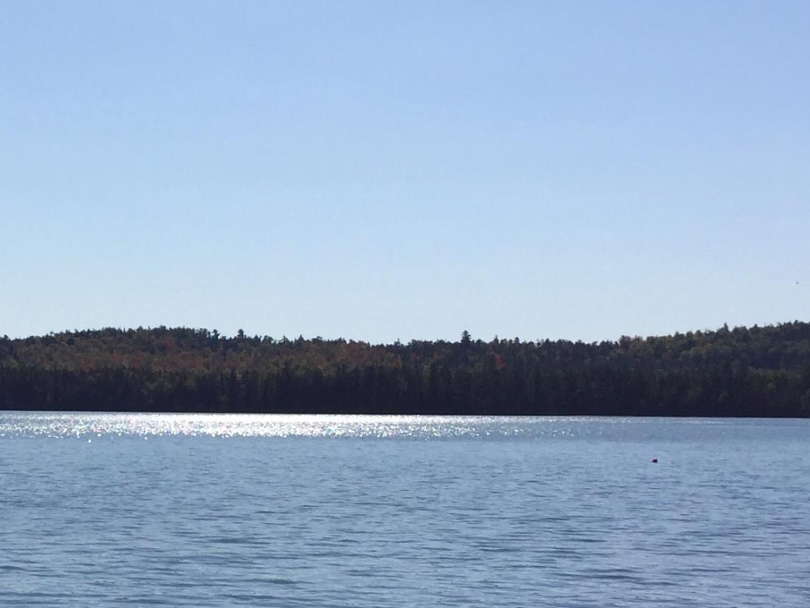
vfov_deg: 18.1
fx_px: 1896
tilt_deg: -1.4
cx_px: 4
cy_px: 481
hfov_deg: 23.2
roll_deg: -1.4
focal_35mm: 81
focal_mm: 4.15
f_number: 2.2
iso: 32
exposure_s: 1/3968
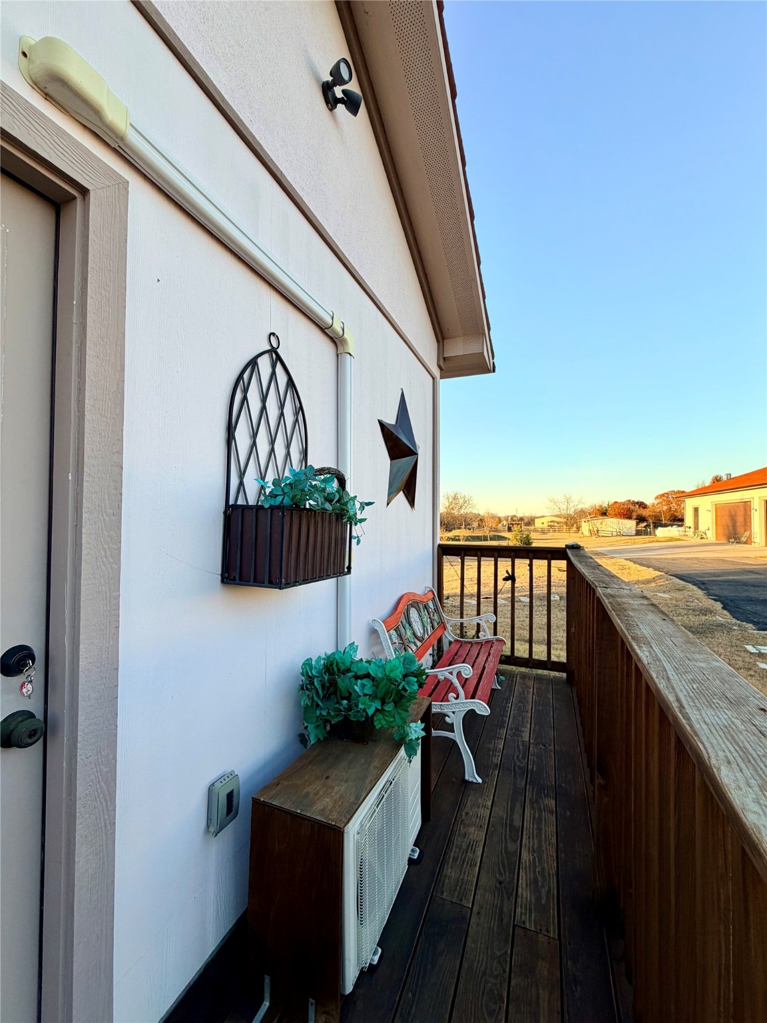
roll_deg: +0.0
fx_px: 414
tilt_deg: +0.6
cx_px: 384
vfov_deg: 102.1
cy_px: 512
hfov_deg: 85.7
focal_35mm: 14
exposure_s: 1/285
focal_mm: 2.22
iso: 50
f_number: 2.2
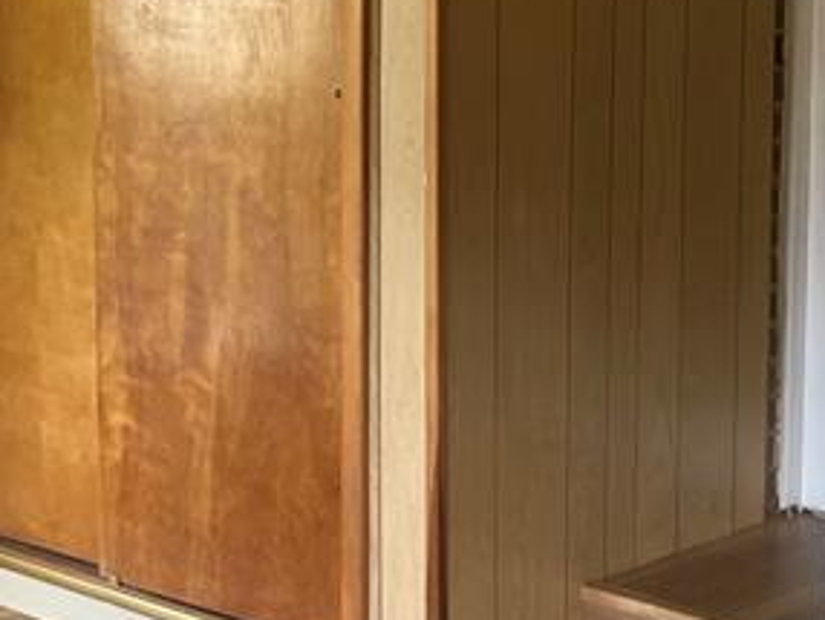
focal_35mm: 93
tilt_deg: -4.3
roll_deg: +0.8
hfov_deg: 20.1
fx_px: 2218
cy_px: 52
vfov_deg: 15.7
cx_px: -92
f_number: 1.6
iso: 64
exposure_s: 1/135
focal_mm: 5.1
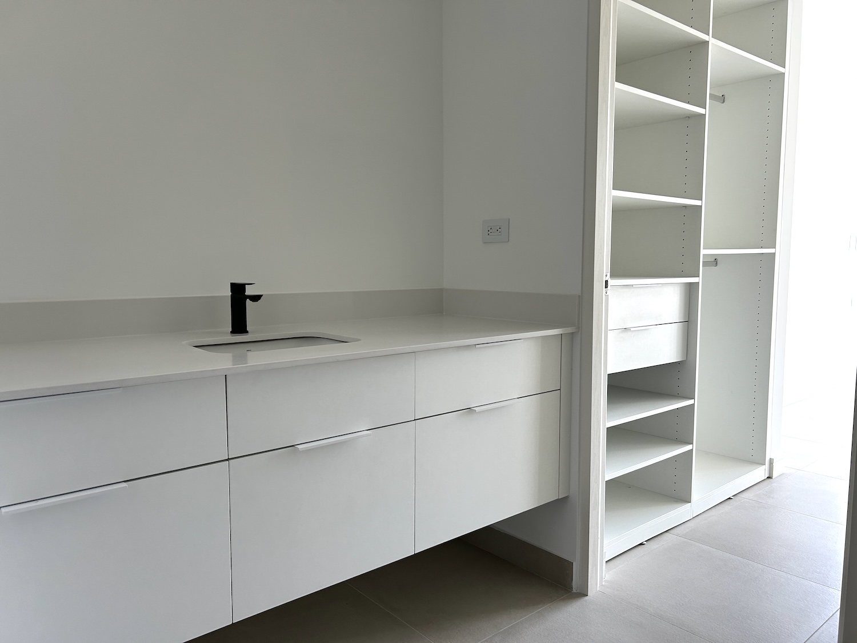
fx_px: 644
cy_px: 322
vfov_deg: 53.1
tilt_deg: -6.2
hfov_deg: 67.3
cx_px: 428
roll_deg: +0.7
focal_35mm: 26
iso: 80
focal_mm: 5.7
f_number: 1.5
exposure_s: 1/121
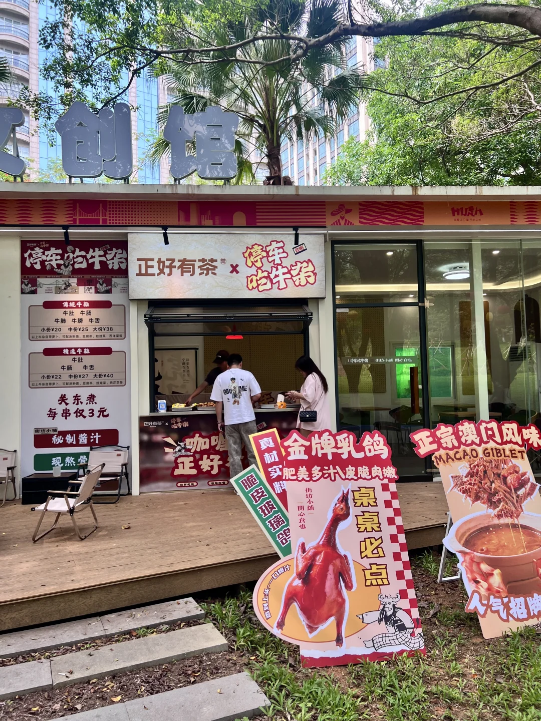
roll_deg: +0.9
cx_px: 270
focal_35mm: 26
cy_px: 360
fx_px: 542
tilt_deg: +4.2
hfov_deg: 53.1
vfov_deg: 67.3
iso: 50
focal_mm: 5.7
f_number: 1.5
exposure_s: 1/541
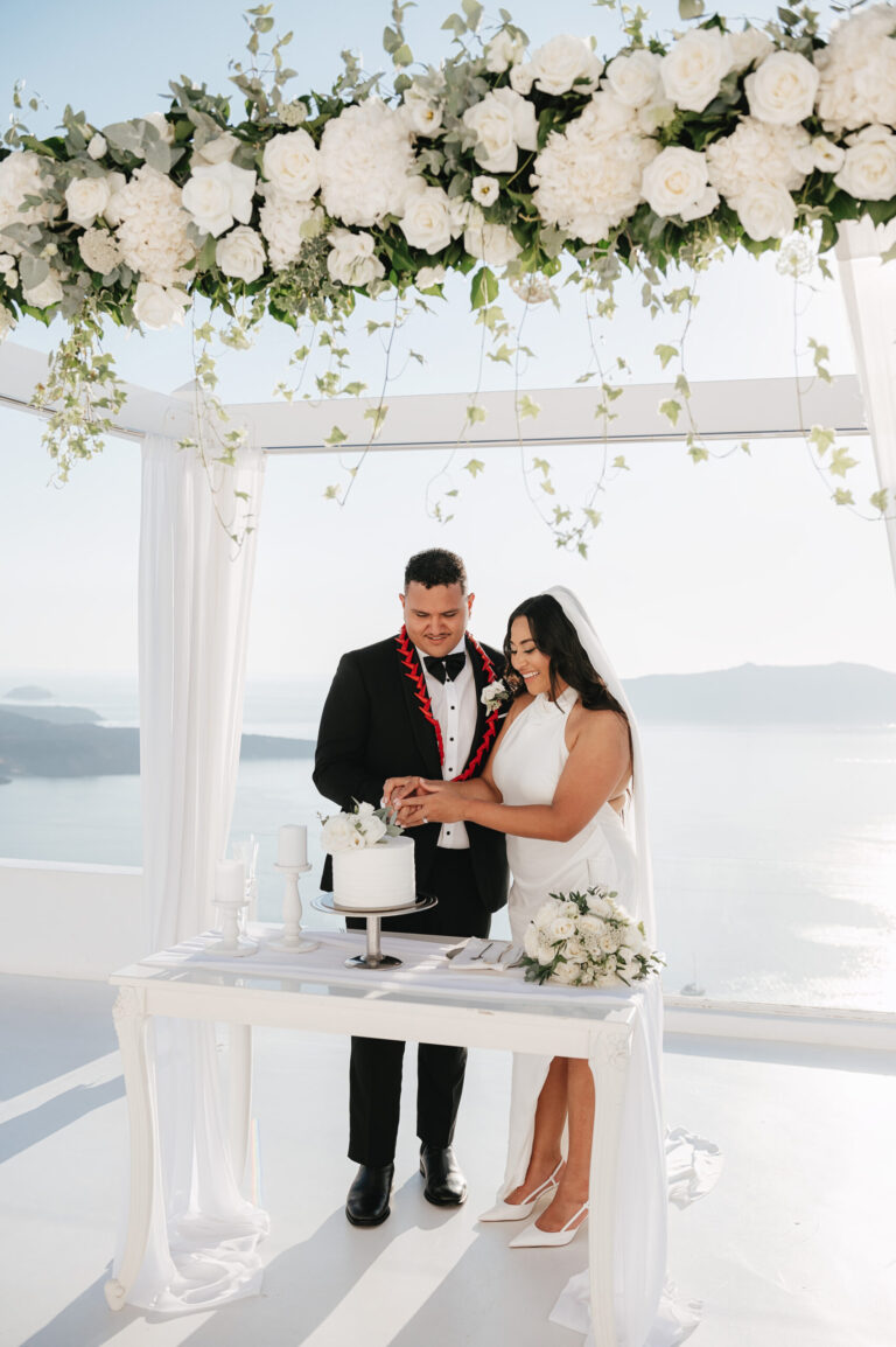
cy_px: 674
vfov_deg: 54.5
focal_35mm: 35
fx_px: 1308
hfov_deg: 37.8
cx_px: 448
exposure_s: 1/2000
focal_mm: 35
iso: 100
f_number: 4
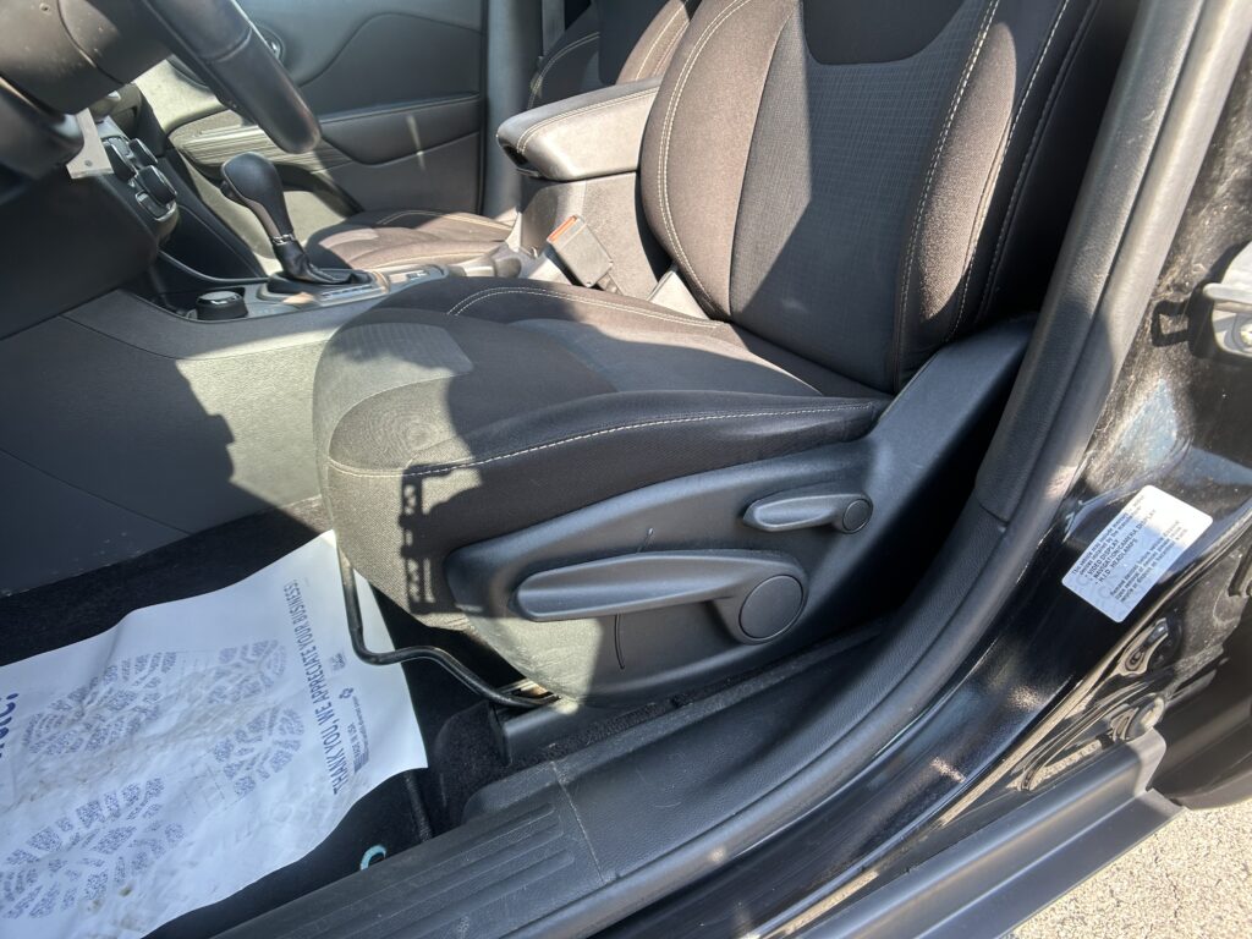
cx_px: 626
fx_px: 940
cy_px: 470
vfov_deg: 53.1
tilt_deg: -28.9
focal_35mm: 26
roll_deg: +3.7
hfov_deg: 67.3
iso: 50
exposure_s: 1/197
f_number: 1.5
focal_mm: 5.7
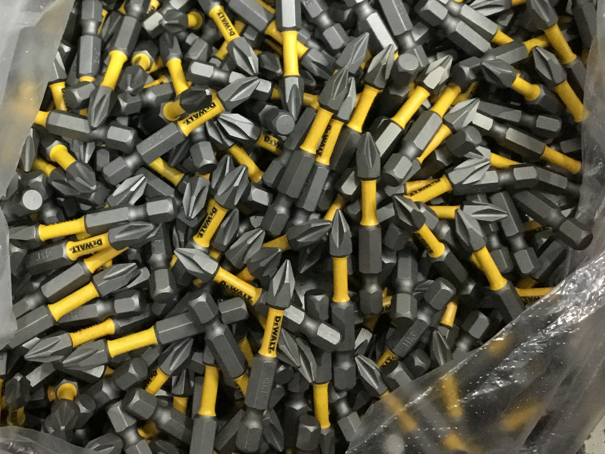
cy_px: 116
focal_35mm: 52
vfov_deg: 27.7
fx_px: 909
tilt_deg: -78.9
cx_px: 236
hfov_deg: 36.7
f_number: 2.4
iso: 250
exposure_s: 1/17
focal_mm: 3.3
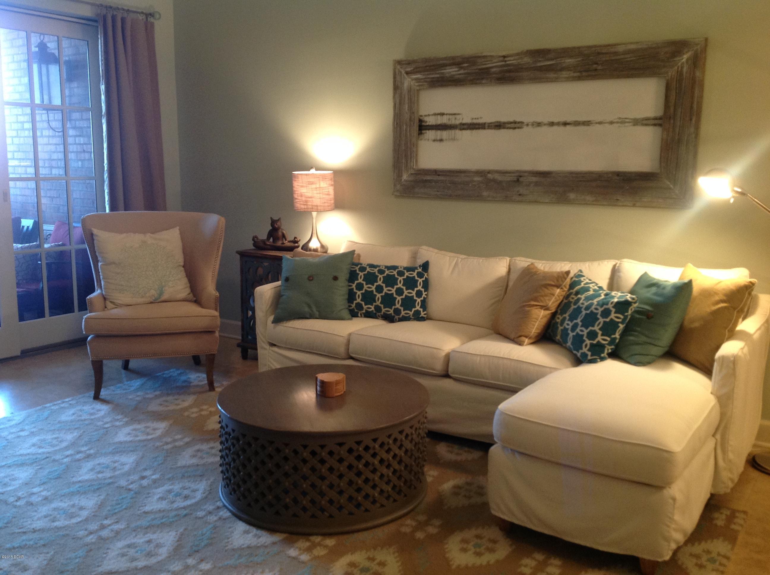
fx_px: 777
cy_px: 288
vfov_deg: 40.6
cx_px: 385
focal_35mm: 35
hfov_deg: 52.7
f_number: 2.4
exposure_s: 1/15
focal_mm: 4.28
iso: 125
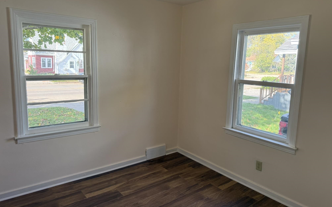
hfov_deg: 70.4
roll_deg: -1.5
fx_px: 235
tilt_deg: -8.0
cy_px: 94
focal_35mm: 26
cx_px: 167
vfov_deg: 47.5
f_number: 1.78
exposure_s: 1/239
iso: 100
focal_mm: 6.76
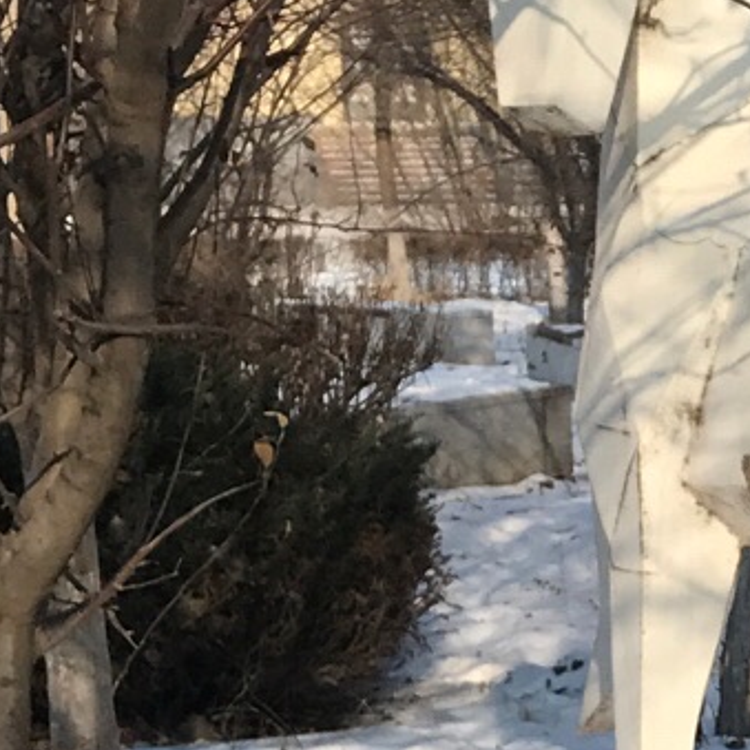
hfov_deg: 11.5
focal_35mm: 146
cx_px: 1111
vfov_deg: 11.9
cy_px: 602
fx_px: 3579
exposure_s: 1/2660
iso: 20
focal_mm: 3.99
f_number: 1.8
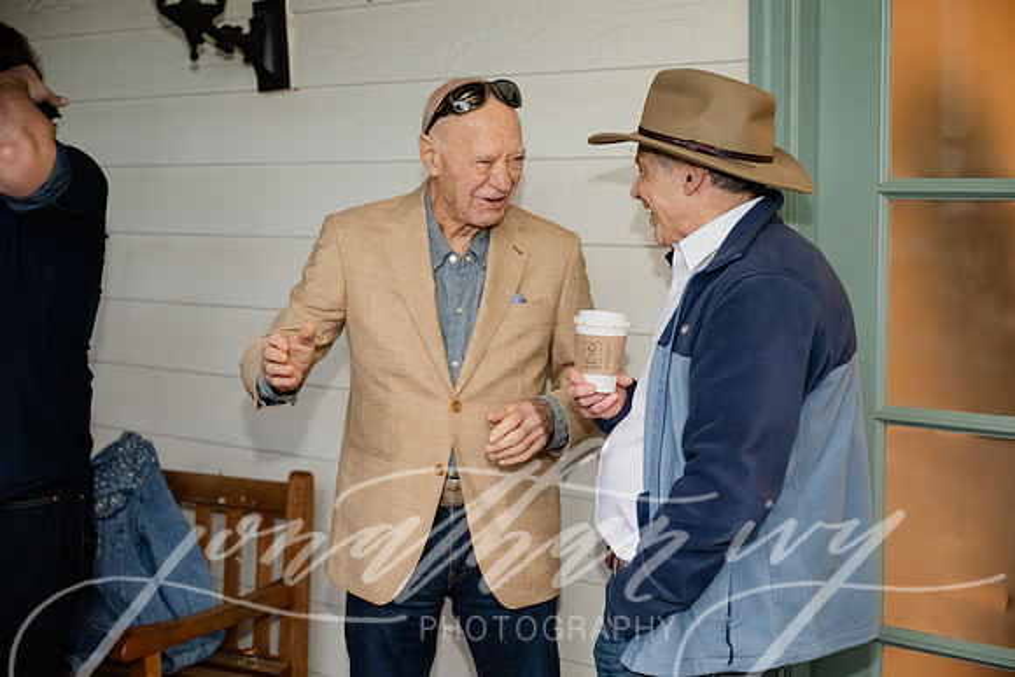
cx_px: 508
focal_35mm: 59
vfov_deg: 23.0
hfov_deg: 33.9
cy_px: 338
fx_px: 1664
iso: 4000
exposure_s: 1/160
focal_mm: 59
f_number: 3.2
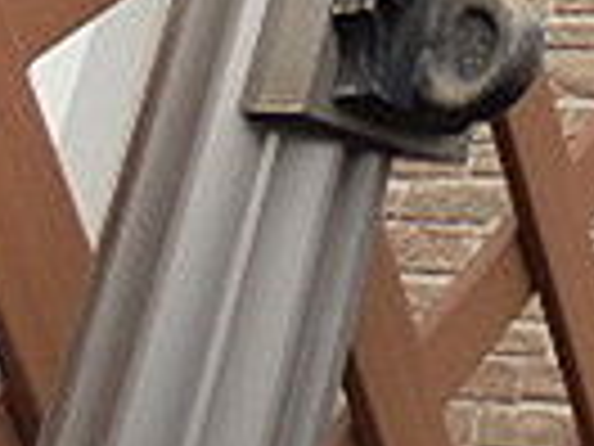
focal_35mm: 97
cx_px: 981
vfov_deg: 13.6
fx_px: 1664
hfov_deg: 17.4
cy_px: -369
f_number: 2.8
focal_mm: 3.58
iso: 160
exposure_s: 1/1000
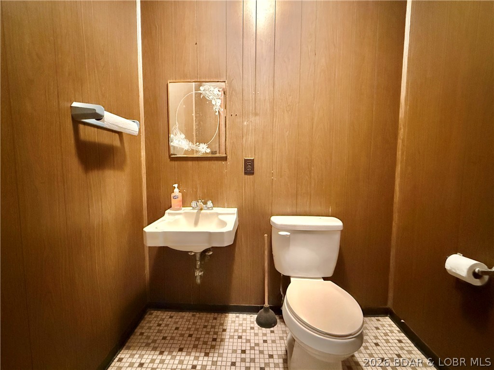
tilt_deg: -4.9
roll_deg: -1.6
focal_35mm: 14
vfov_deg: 85.6
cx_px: 247
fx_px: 200
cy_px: 185
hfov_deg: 102.1
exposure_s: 1/40
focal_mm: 2.22
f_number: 2.2
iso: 1600
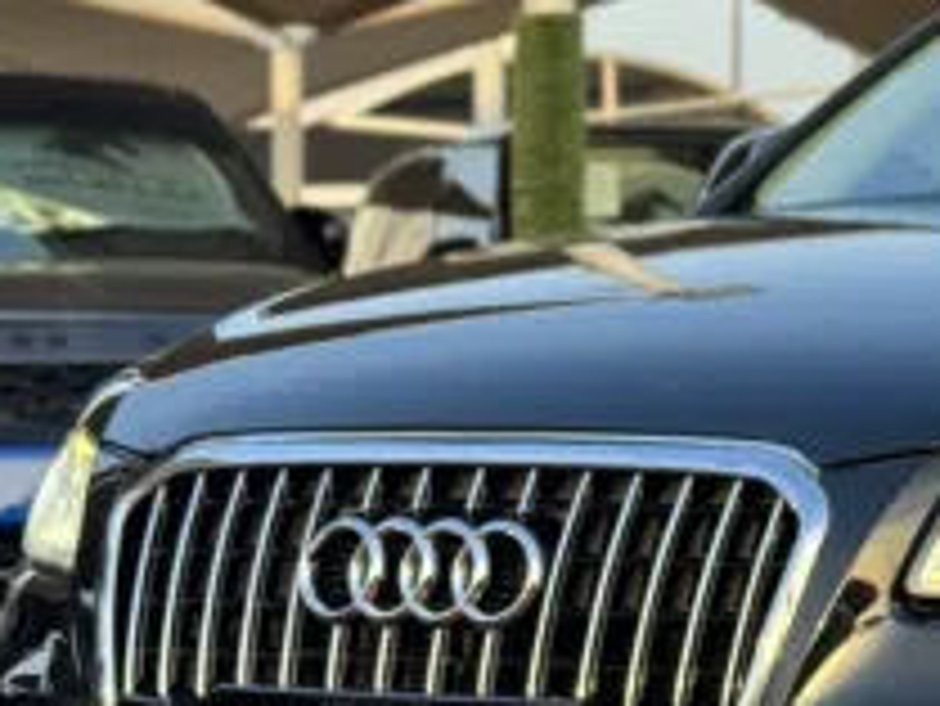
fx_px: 3994
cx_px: 1183
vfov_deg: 10.1
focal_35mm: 147
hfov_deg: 13.0
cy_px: 288
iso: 64
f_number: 1.78
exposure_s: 1/347
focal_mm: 6.76
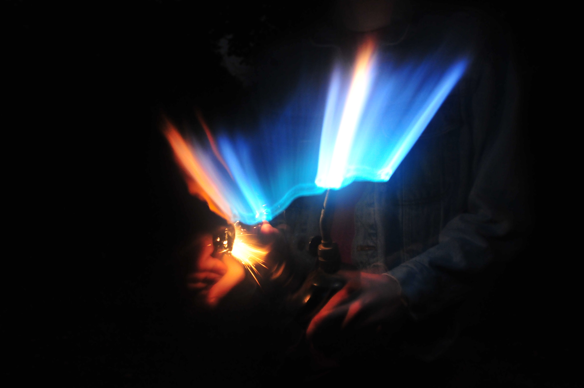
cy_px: 194
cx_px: 292
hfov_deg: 46.5
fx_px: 680
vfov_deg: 31.8
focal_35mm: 42
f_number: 6.3
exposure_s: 15
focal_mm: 28
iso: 1000
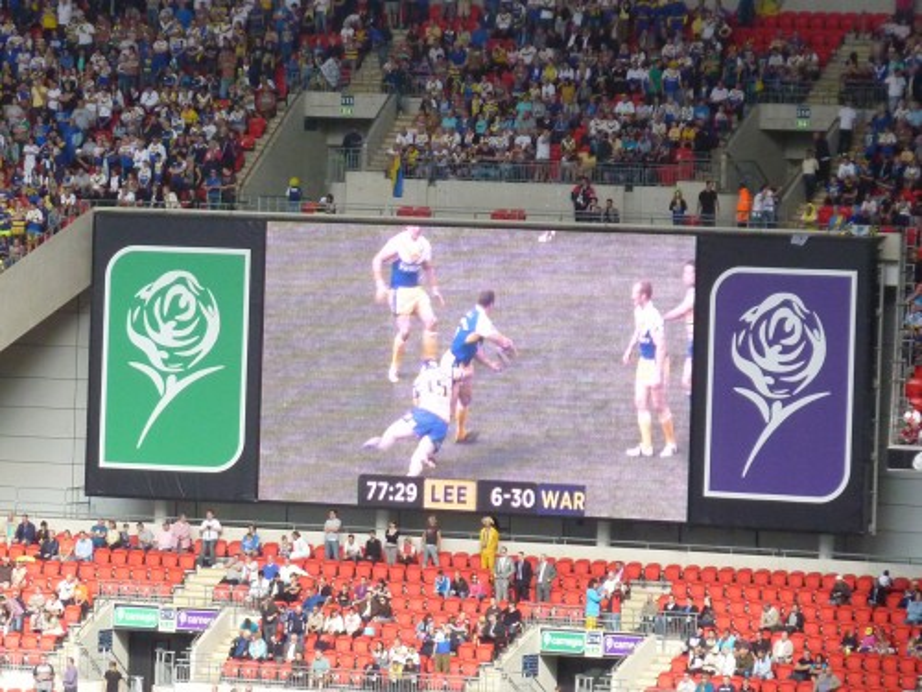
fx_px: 7511
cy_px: 346
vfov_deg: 5.3
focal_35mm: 282
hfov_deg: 7.0
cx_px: 461
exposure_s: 1/320
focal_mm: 32.1
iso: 400
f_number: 4.5
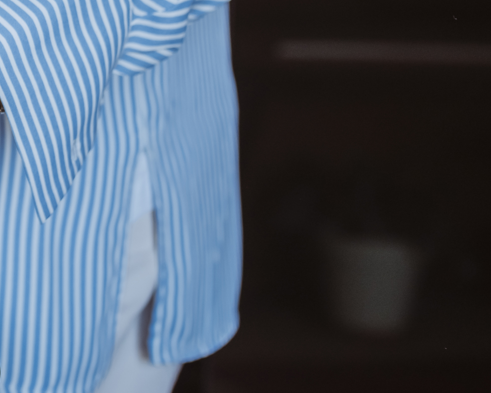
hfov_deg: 15.3
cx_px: -256
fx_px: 1686
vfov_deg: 13.2
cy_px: 87
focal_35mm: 116
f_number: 3.2
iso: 640
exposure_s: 1/100
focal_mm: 35
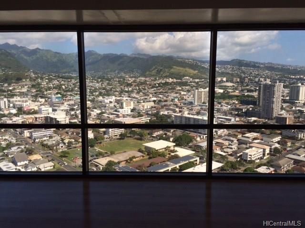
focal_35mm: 29
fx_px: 256
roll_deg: -0.1
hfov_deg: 61.7
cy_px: 114
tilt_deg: -8.1
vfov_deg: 48.2
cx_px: 152
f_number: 2.2
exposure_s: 1/402
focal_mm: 4.15
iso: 32
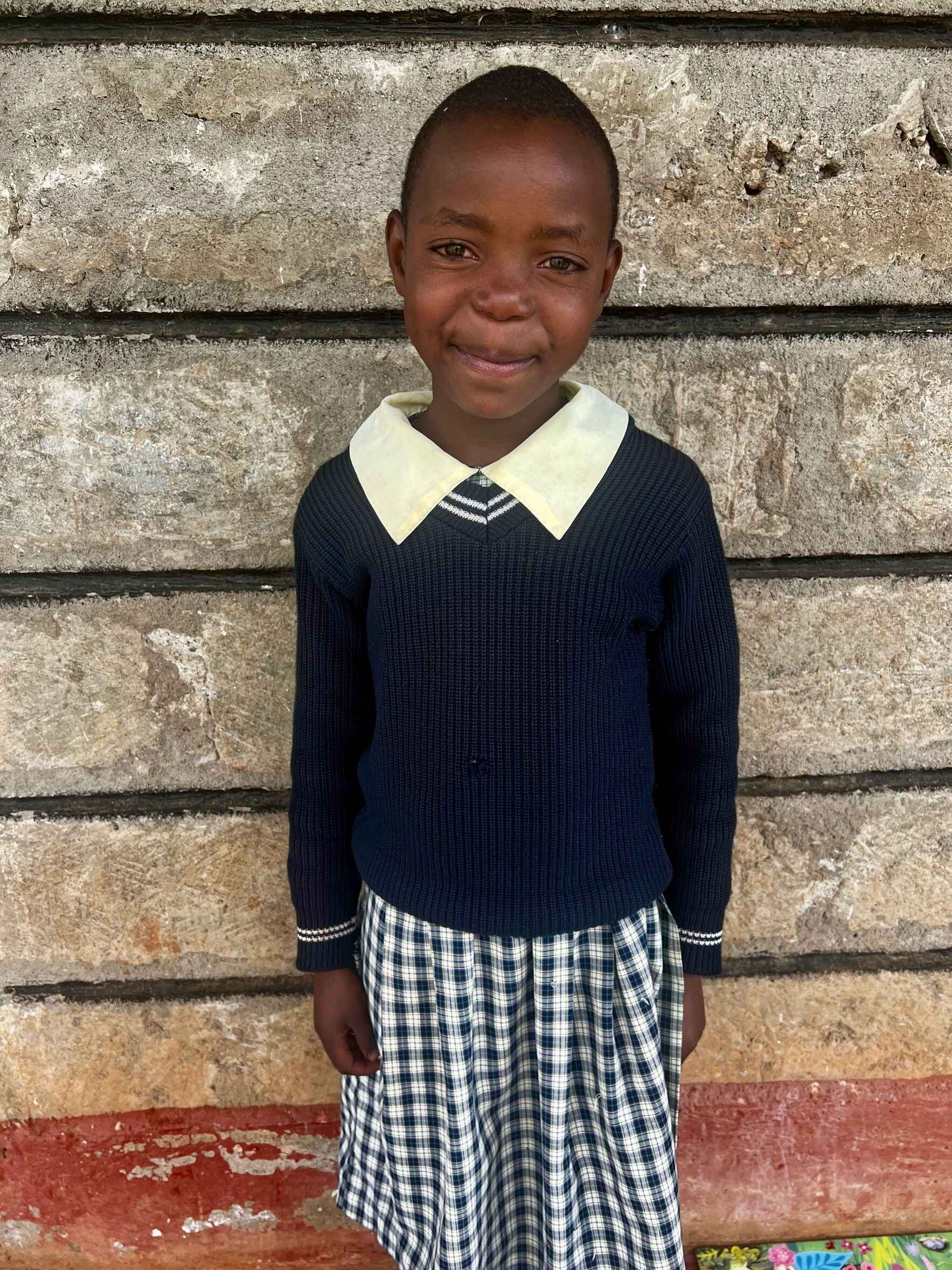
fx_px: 953
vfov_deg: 67.3
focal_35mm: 26
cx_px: 476
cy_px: 635
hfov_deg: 53.1
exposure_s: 1/345
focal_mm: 5.7
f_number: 1.5
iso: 50
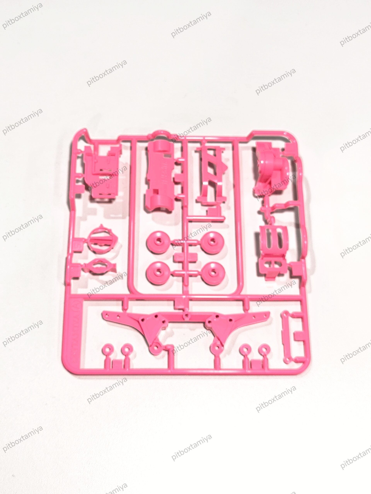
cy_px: 247
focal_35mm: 50
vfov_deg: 38.2
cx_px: 186
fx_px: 715
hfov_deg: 29.1
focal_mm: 6.92
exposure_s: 1/101
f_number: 1.9
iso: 250
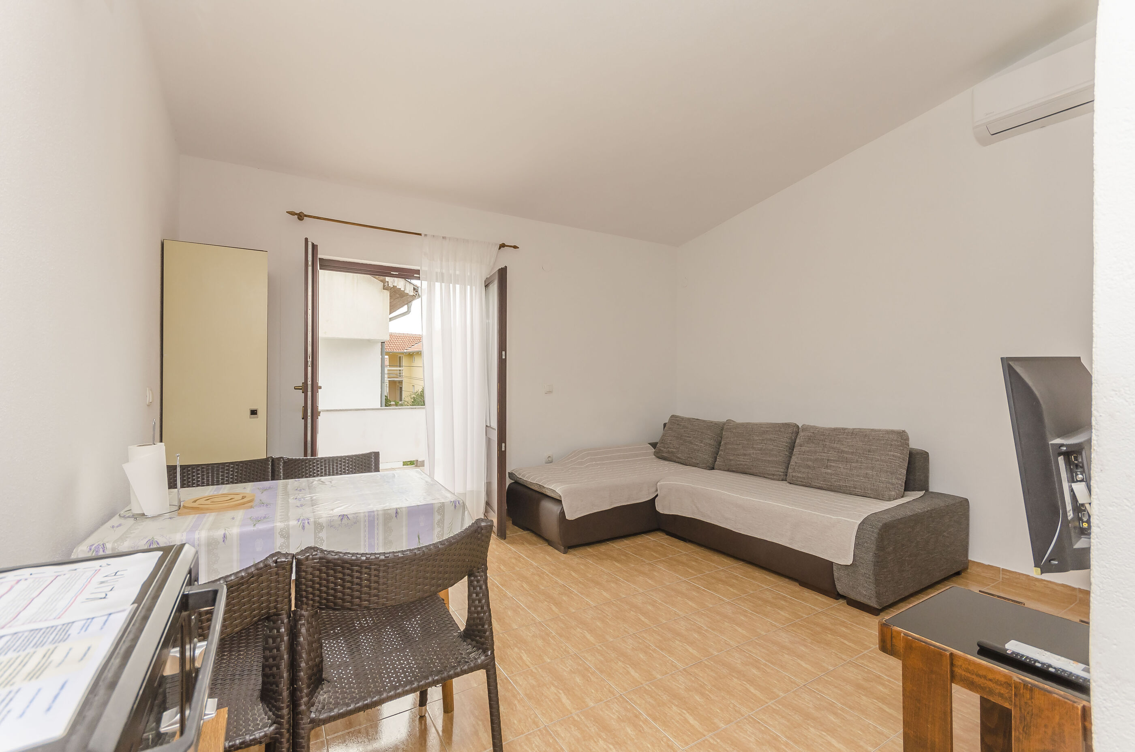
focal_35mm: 15
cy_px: 376
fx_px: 472
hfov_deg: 100.5
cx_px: 568
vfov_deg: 77.1
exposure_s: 1/100
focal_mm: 10
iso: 125
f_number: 8
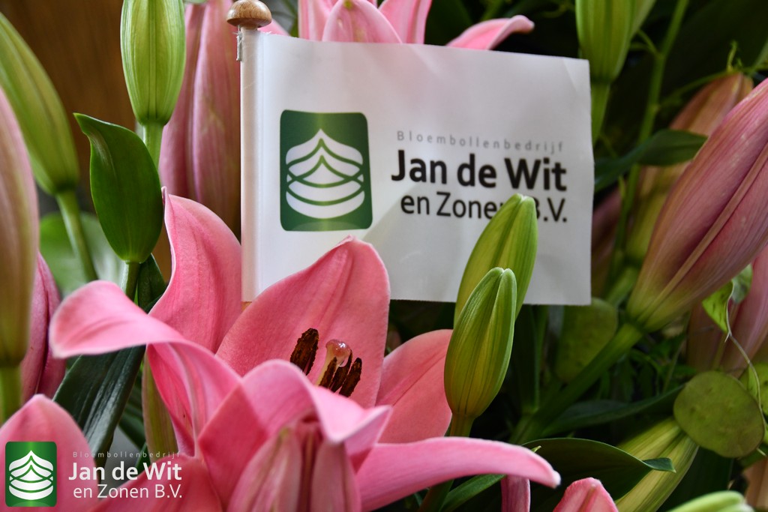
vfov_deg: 16.3
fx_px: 1792
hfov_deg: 24.2
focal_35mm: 84
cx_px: 384
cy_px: 256
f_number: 4.8
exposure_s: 1/125
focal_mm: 56
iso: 1250
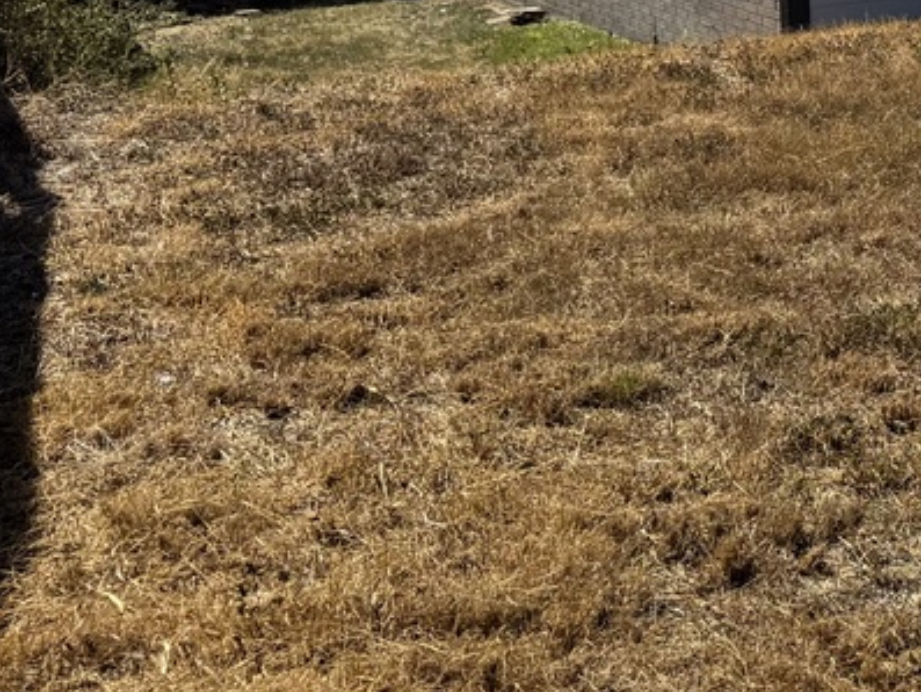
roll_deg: +0.7
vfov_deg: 16.4
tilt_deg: -8.0
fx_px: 2315
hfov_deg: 19.9
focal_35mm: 87
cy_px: -104
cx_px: 1313
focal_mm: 6.76
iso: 80
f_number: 1.78
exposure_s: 1/5814
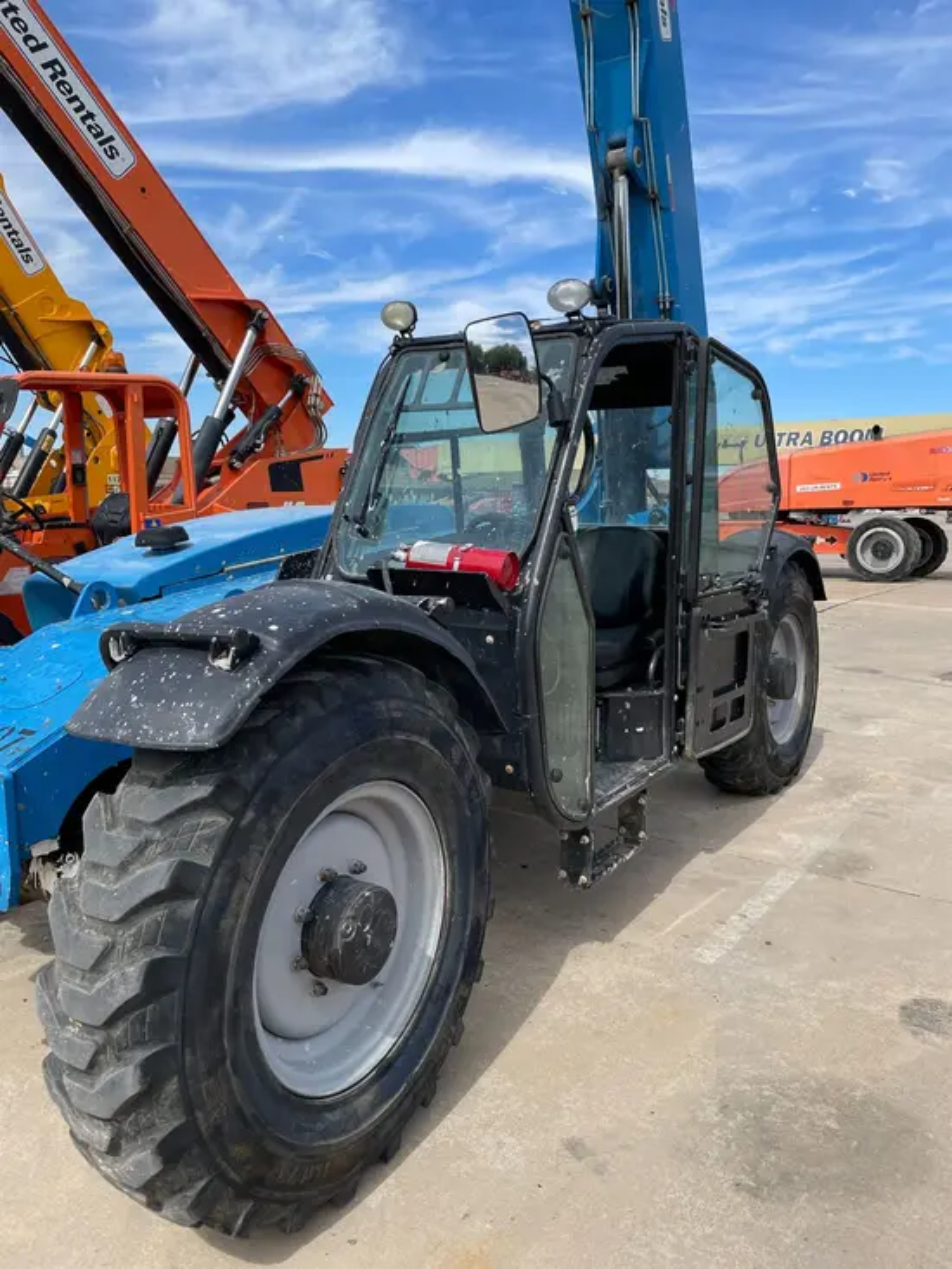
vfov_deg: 67.3
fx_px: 953
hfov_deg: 53.1
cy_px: 634
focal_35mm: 26
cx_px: 476
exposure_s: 1/3401
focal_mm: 4.2
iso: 50
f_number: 1.6
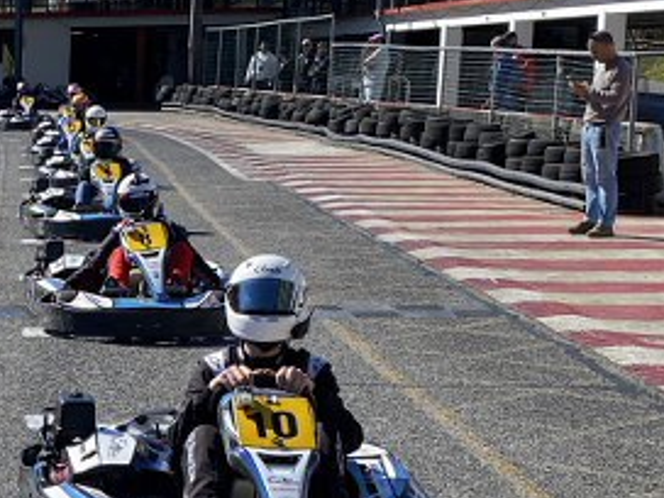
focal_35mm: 102
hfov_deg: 18.0
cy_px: 474
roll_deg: +1.3
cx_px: -201
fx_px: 1957
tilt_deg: -12.8
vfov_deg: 14.3
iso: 32
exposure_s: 1/2358
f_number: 1.8
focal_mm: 4.25
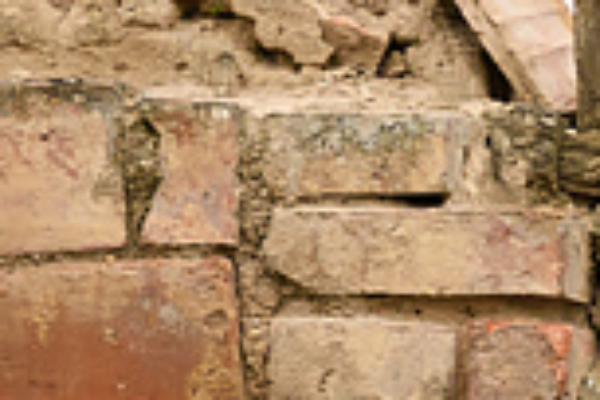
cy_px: 459
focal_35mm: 541
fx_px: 9016
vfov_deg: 2.5
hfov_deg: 3.6
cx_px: 2220
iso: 200
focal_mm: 46
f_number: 6.3
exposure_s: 1/500
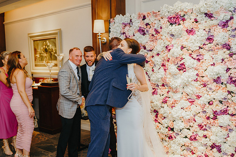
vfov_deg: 37.9
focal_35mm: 35
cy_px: 78
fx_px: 229
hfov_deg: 54.4
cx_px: 118
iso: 640
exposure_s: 1/200
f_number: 2.2
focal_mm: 35
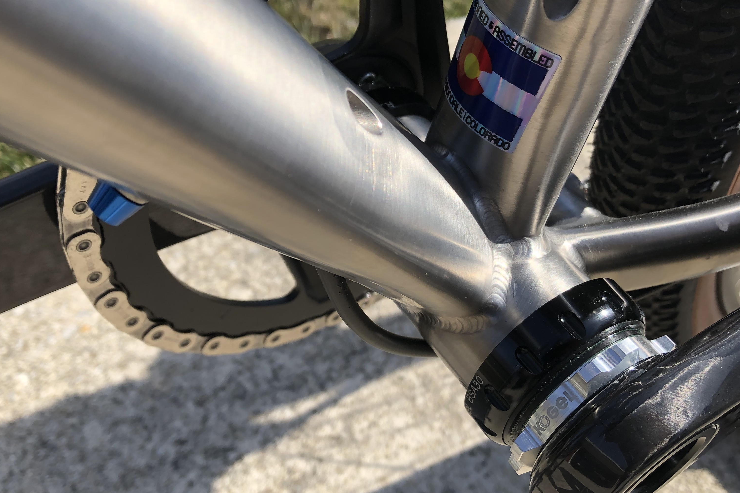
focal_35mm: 39
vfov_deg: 34.2
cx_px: 372
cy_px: 241
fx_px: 802
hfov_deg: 49.6
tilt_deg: -48.3
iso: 20
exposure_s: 1/1389
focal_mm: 3.99
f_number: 1.8
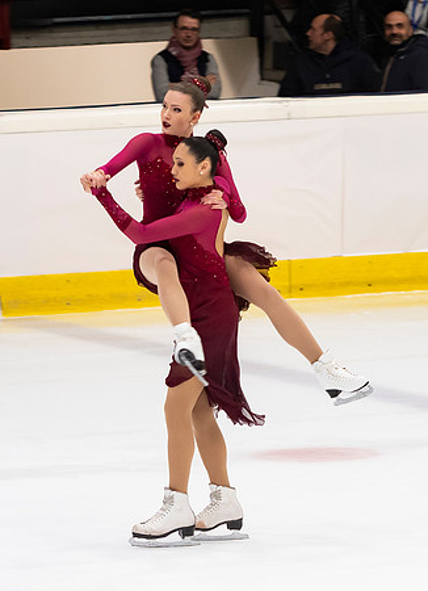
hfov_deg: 3.8
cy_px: 289
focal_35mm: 387
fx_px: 6520
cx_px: 207
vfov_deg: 5.2
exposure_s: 1/250
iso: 800
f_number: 3.5
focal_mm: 110
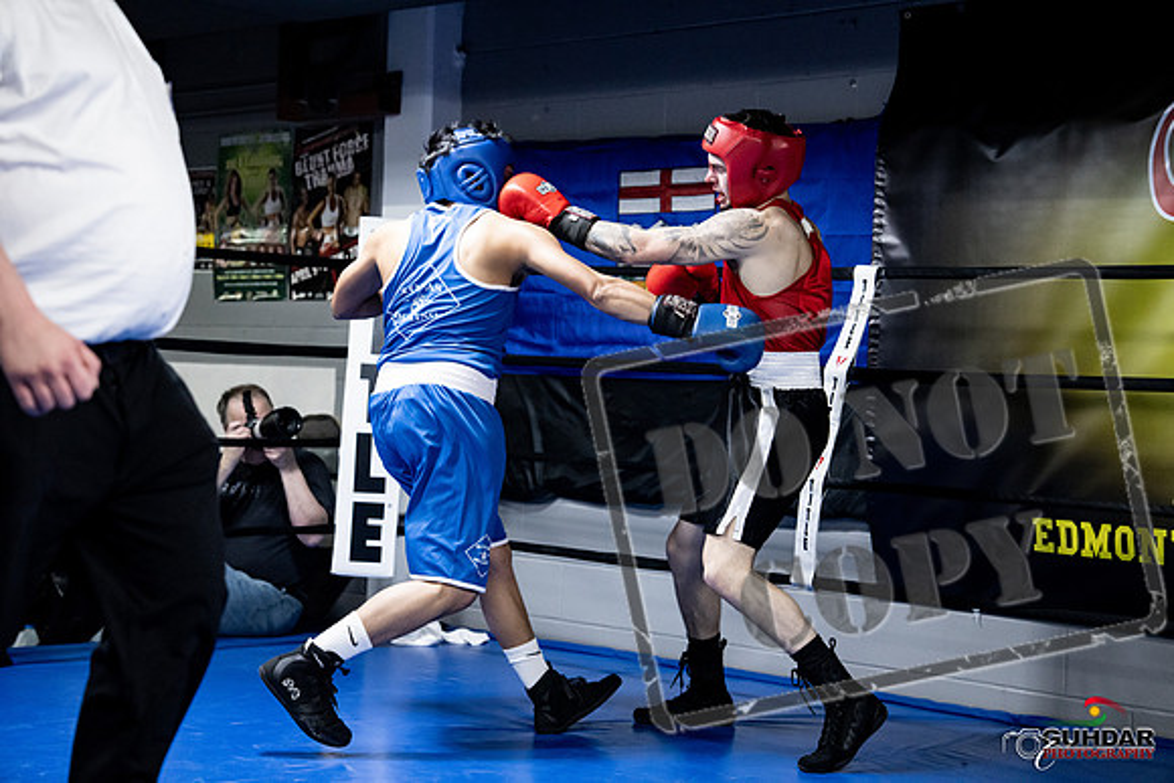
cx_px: 587
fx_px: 2283
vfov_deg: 19.5
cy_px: 392
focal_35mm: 70
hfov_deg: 28.8
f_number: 2.8
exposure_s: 1/1000
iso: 8000
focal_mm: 70
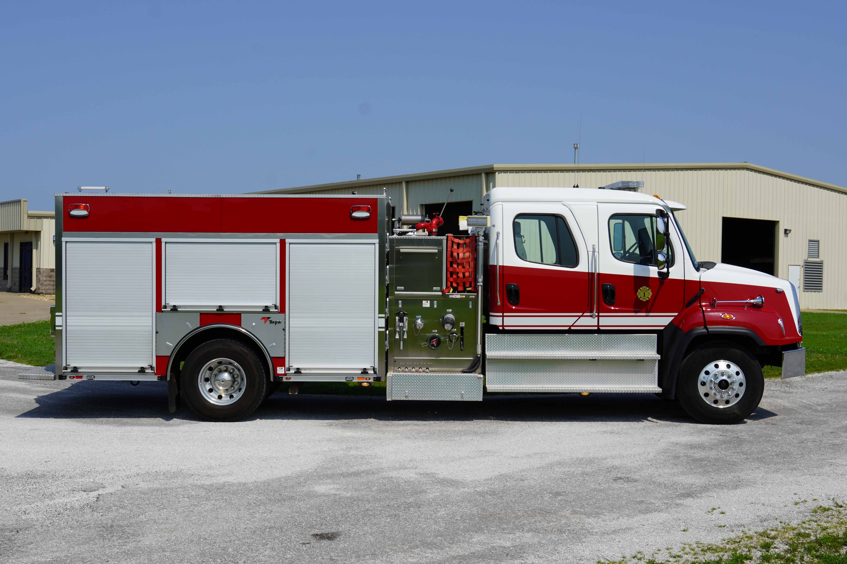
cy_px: 282
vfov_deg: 28.1
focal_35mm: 48
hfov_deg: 41.1
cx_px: 424
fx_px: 1129
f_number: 11
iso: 100
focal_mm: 32
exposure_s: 1/320
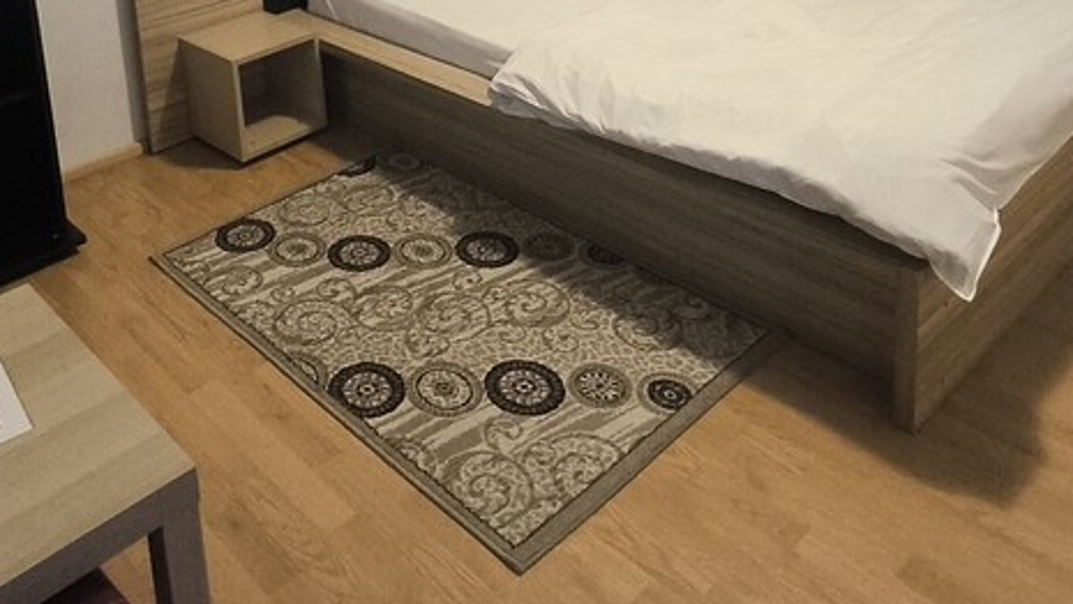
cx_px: 413
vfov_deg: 28.7
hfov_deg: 54.7
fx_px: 1025
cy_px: -114
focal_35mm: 36
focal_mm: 1.65
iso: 400
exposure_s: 1/33.3
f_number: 2.2
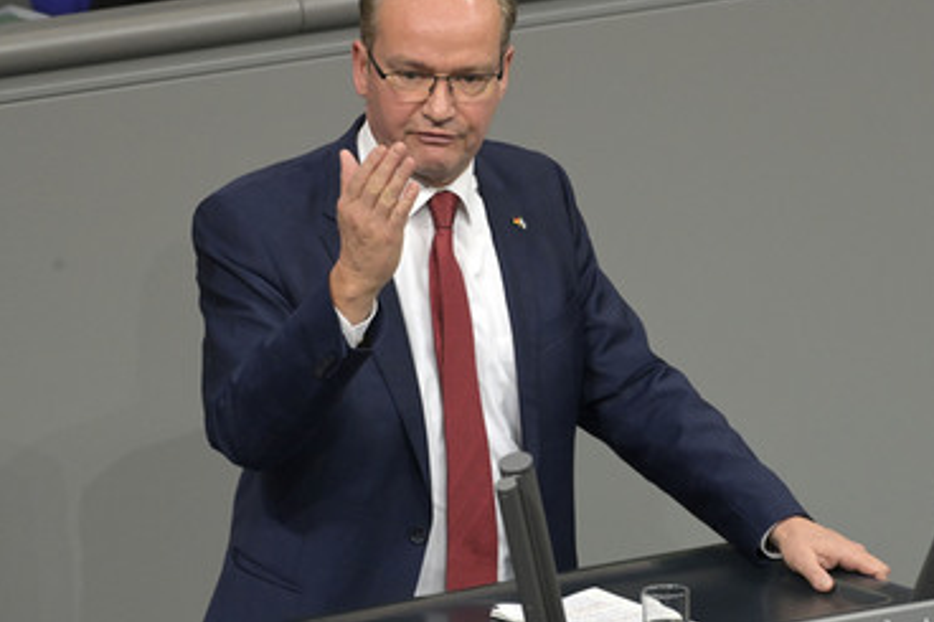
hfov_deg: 4.3
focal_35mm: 478
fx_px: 12395
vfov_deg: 2.9
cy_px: 272
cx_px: 489
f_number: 5.6
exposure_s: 1/320
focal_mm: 390
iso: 10000
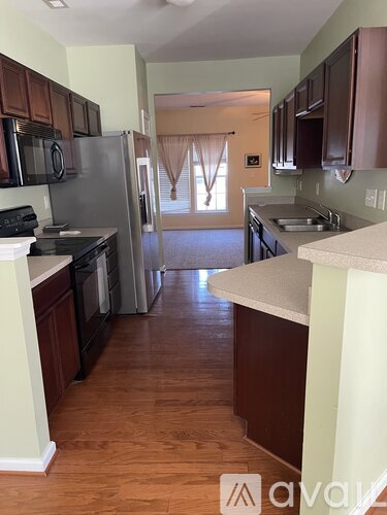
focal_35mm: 25
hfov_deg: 54.9
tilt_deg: -9.4
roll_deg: +0.8
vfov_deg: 69.4
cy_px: 258
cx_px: 194
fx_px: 373
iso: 400
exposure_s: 1/60
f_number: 1.6
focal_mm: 5.1
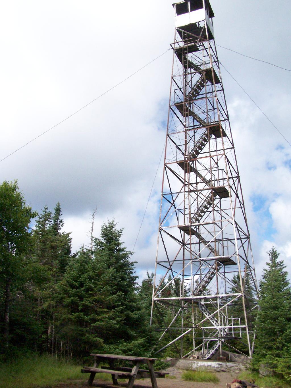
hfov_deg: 37.7
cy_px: 194
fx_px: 426
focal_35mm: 38
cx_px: 146
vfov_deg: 49.0
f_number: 5.6
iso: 400
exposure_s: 1/1600
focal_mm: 6.3
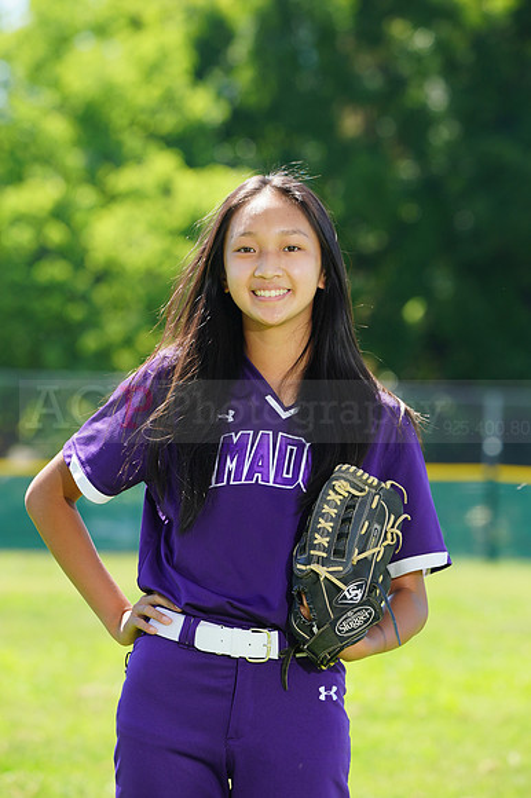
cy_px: 399
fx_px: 6512
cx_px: 266
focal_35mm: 294
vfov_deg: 7.0
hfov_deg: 4.7
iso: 200
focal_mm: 294
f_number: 10
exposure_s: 1/125
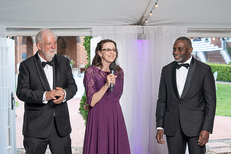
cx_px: 116
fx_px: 491
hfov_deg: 26.5
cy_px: 84
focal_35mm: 77
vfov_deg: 17.8
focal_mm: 70
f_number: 4
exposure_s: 1/200
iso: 800
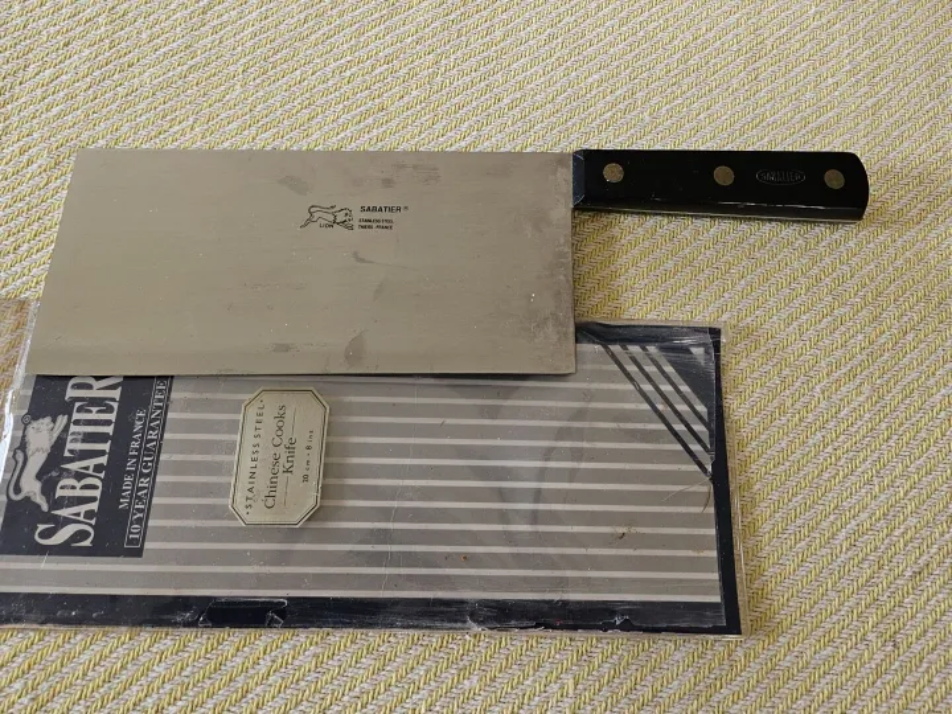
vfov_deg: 58.9
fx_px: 633
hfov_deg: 73.9
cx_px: 476
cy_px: 357
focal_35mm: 23
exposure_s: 1/182
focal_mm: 5.4
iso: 100
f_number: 1.8
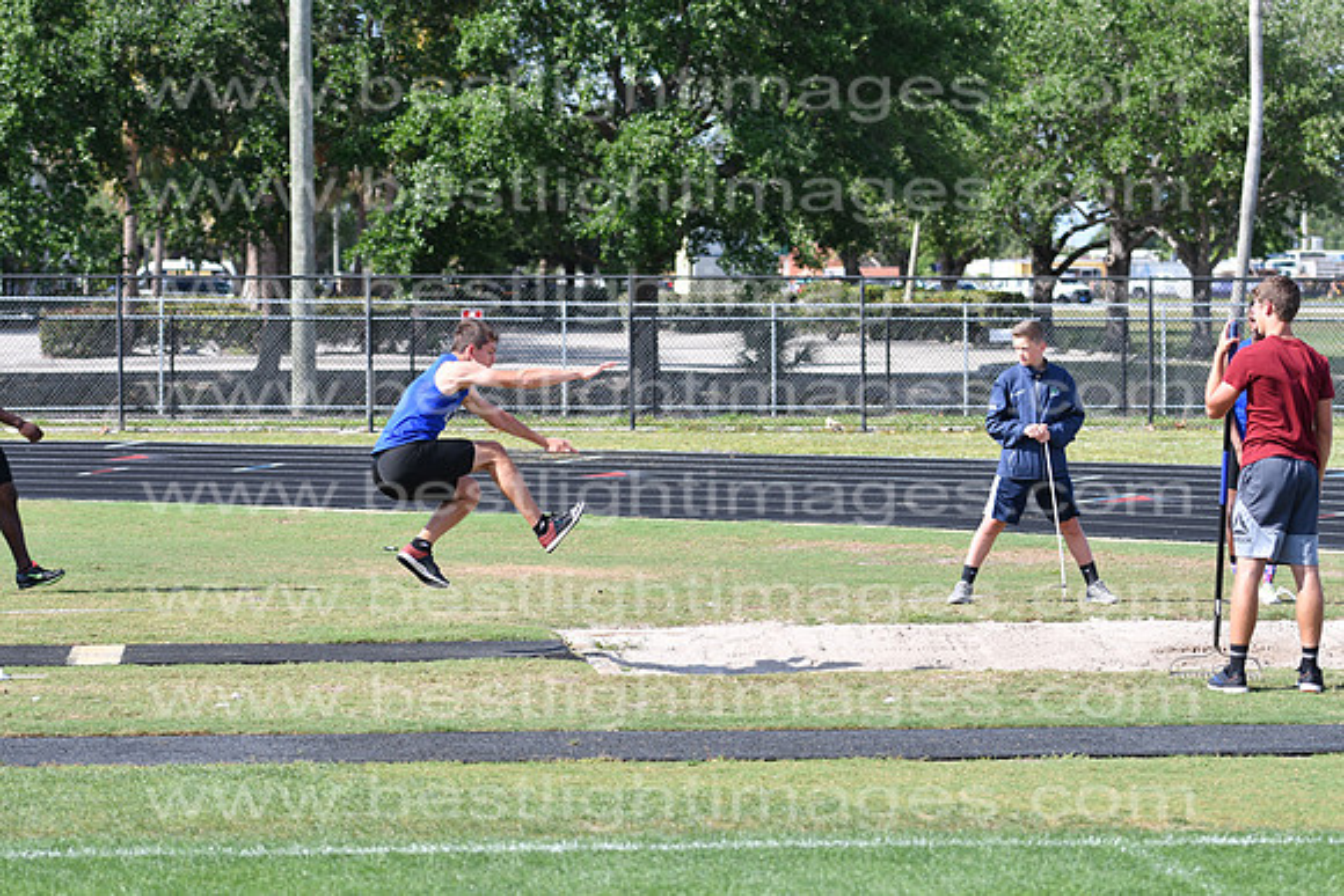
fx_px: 3921
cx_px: 672
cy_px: 448
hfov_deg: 19.5
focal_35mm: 105
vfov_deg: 13.0
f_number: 4
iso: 200
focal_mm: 70
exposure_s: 1/2000
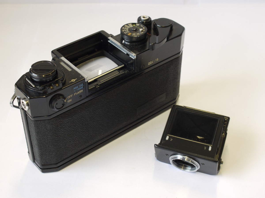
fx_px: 459
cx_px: 132
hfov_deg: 32.2
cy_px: 99
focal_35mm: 60
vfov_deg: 24.4
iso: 400
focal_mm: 30
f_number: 8
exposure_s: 1/25
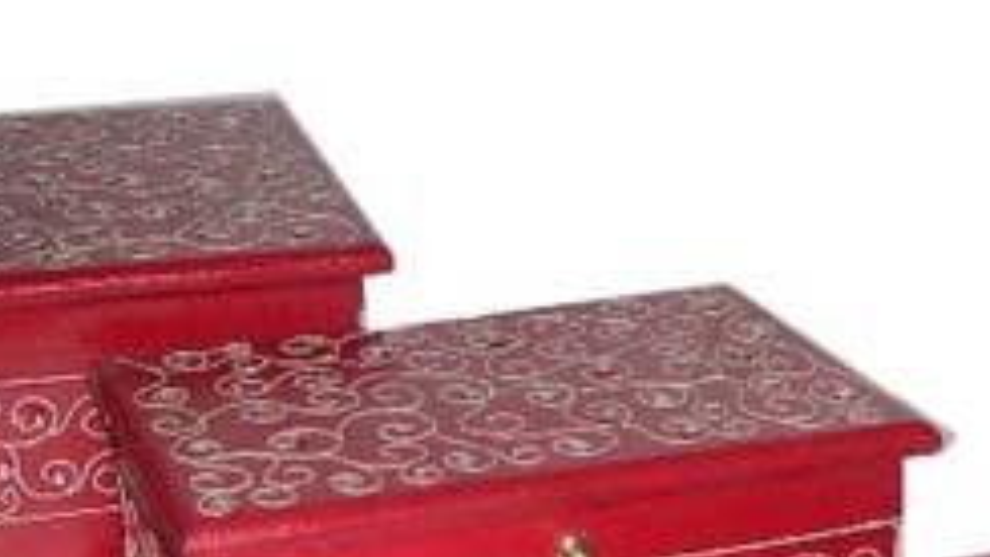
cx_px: 424
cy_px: 513
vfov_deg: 14.8
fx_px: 2127
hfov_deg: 26.2
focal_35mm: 81
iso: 100
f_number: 2.8
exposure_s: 1/60
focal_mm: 8
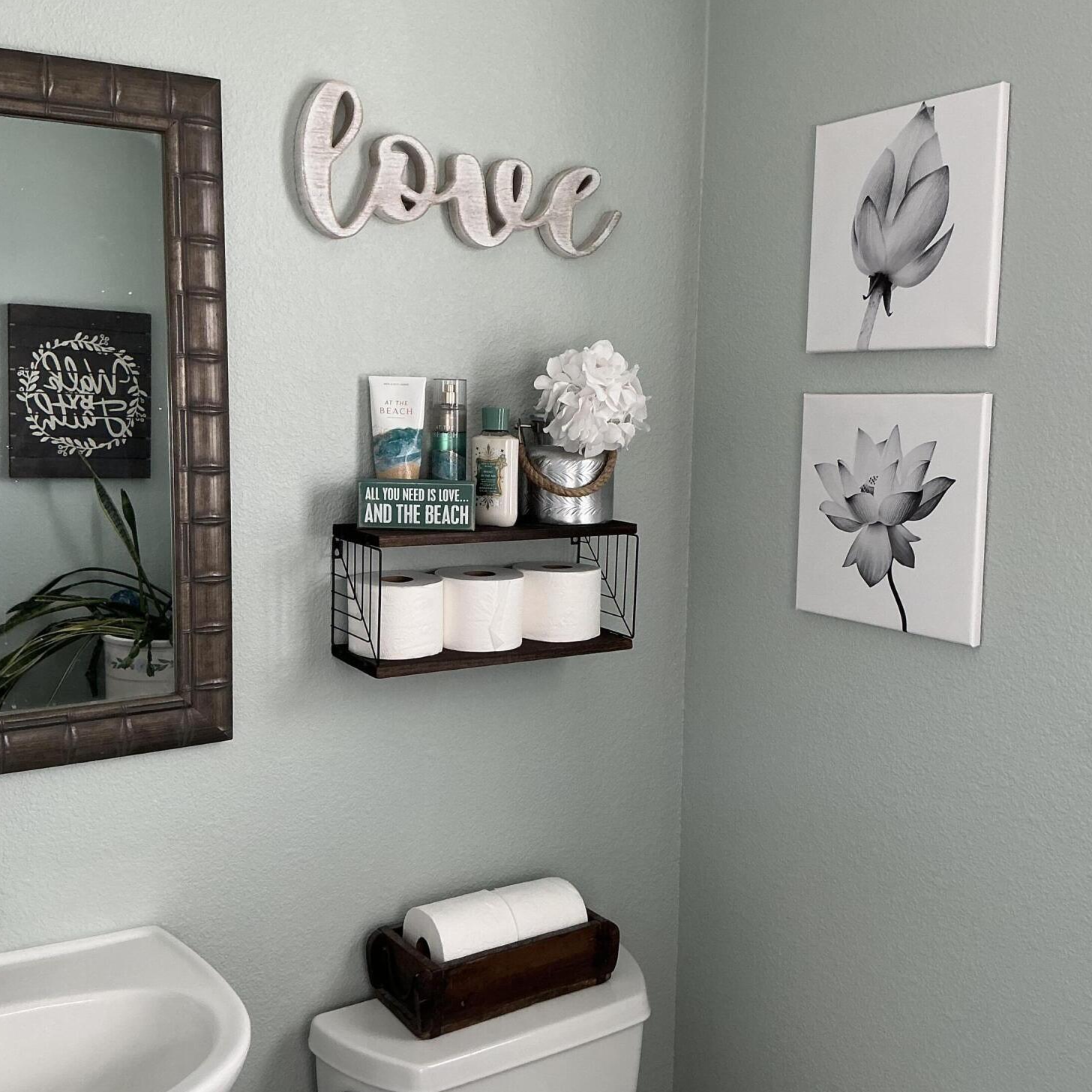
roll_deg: -1.0
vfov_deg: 48.4
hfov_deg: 48.5
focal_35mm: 34
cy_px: 539
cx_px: 546
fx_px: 1213
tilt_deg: -6.4
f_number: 1.8
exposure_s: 1/122
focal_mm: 3
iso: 50
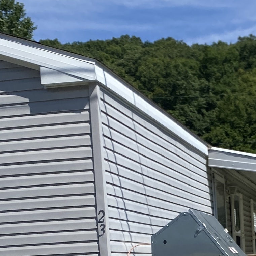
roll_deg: +3.6
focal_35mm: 93
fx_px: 778
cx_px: 237
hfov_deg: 18.3
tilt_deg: -6.0
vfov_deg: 17.7
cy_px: 316
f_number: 1.8
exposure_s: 1/3984
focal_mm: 4.25
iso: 32
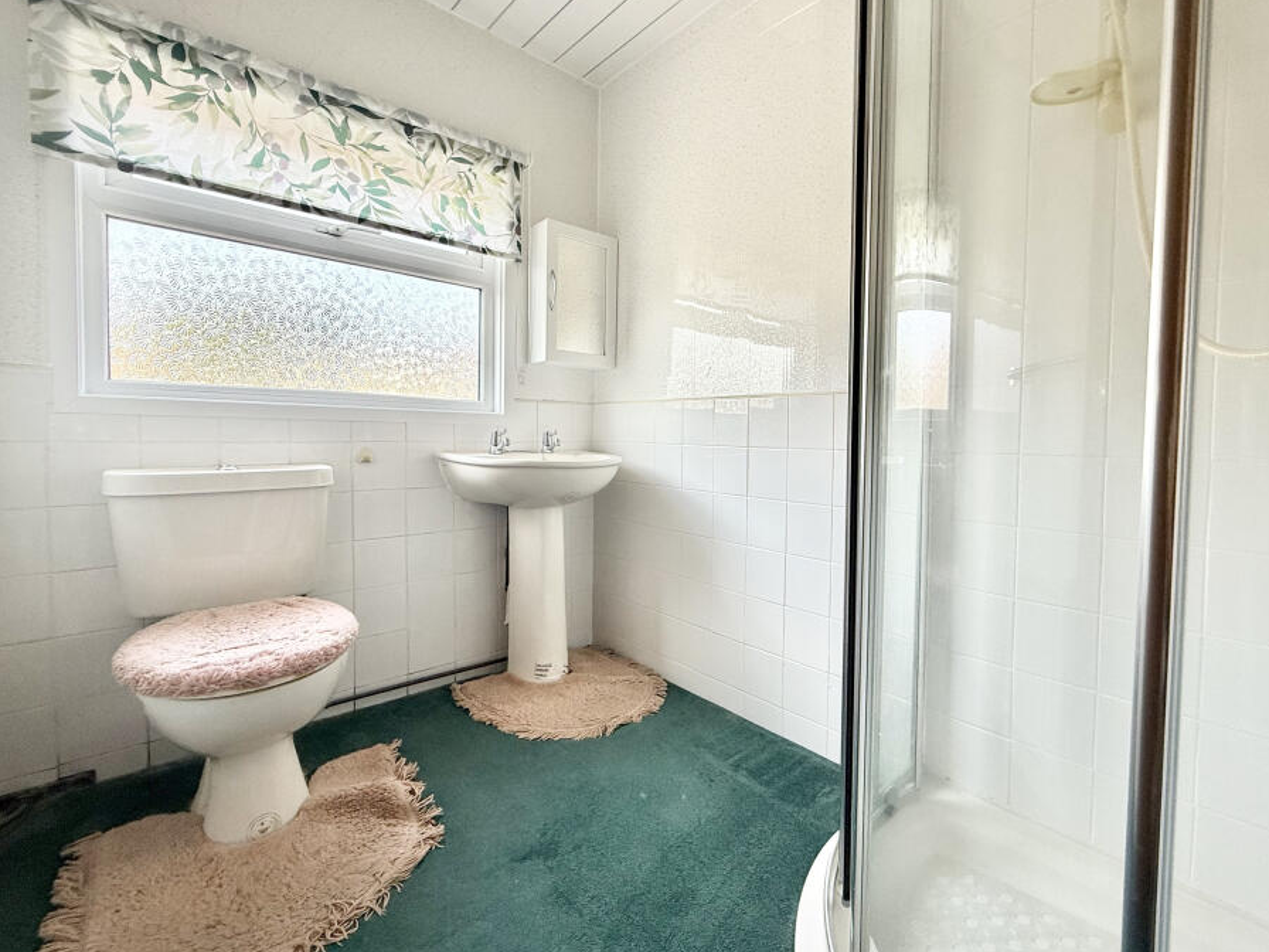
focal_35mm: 16
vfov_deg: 78.1
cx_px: 712
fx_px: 587
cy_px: 458
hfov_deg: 94.0
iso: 64
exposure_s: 1/145
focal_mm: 2.22
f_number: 2.2
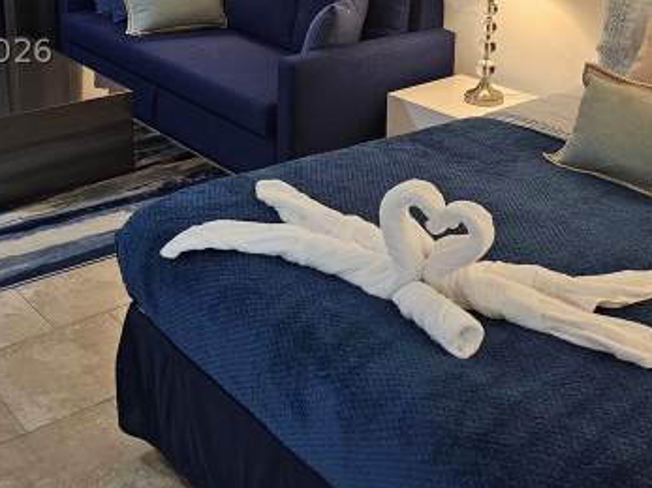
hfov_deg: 36.2
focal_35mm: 53
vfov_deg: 26.6
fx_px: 998
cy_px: 51
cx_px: 340
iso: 640
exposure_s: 1/120
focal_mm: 6.3
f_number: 1.7
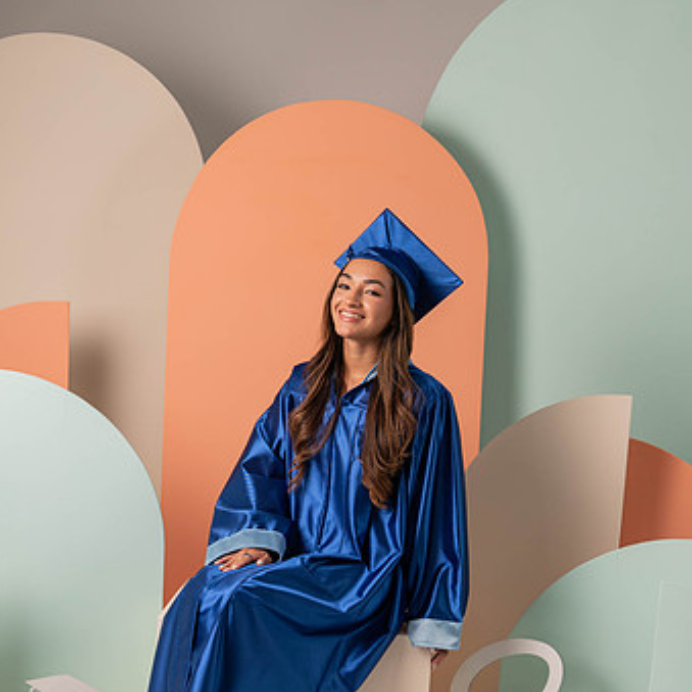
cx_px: 294
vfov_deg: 33.2
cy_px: 430
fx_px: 1153
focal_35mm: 51
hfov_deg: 33.3
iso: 200
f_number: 5
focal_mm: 28
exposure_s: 1/125
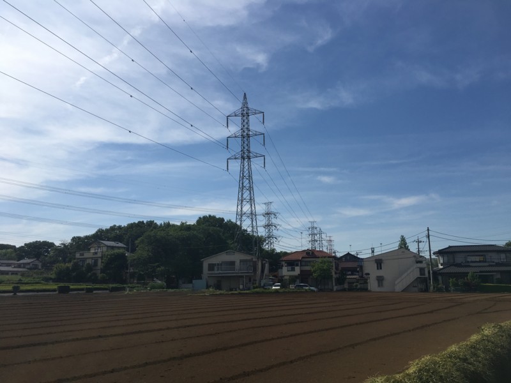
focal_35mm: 29
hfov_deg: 61.7
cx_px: 256
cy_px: 192
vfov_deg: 48.2
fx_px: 428
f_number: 2.2
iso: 25
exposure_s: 1/3846
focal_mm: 4.15
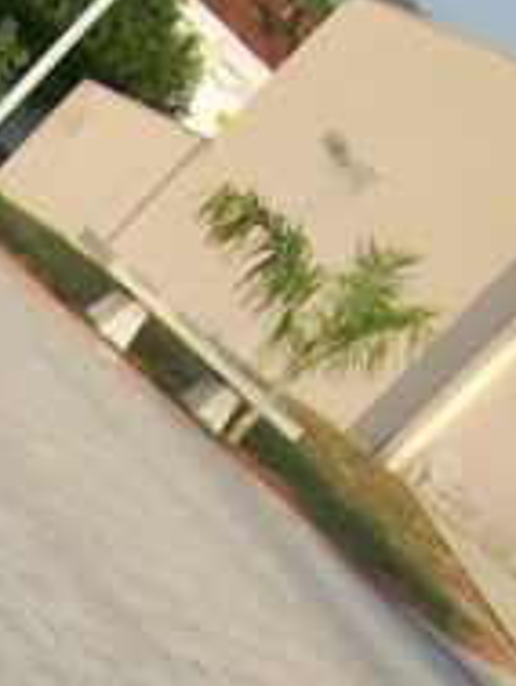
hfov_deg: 7.1
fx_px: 3871
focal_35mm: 195
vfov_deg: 9.3
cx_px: -789
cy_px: 1474
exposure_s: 1/294
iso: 80
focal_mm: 6
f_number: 4.8
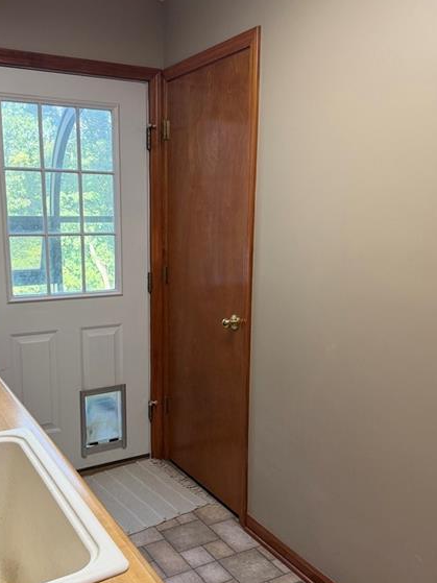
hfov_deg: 42.7
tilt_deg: -10.5
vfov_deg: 55.2
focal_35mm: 33
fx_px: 556
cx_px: 173
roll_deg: -1.0
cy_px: 325
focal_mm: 6.76
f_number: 1.78
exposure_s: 1/120
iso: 250
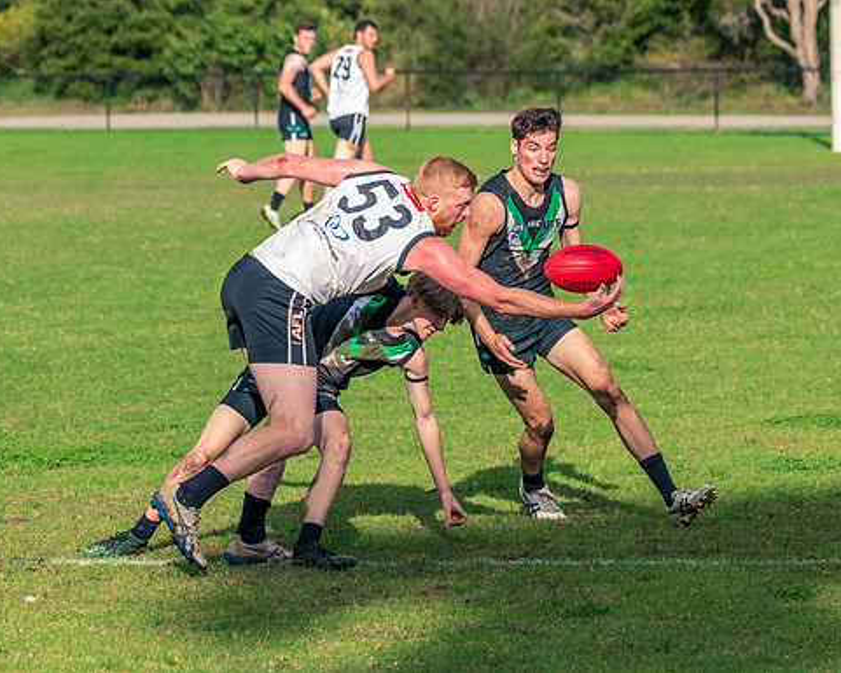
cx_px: 456
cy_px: 336
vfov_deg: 6.2
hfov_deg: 7.8
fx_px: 6199
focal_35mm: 249
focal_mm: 220
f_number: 11
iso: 800
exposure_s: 1/1250
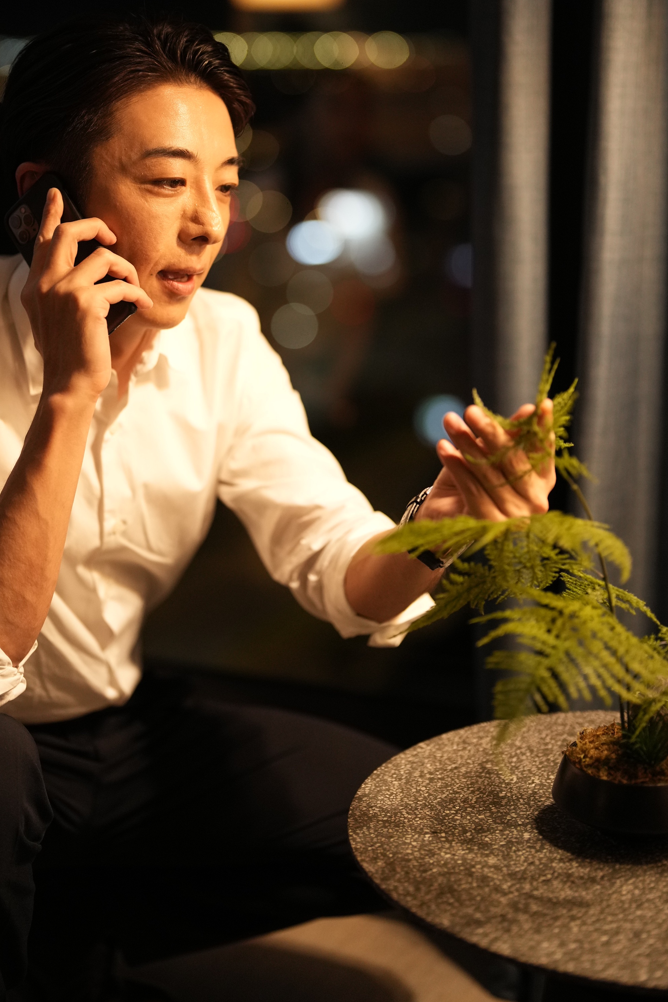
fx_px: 1782
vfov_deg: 31.3
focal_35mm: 64
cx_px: 294
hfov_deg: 21.2
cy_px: 386
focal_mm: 50
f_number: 1.2
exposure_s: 1/200
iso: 1600
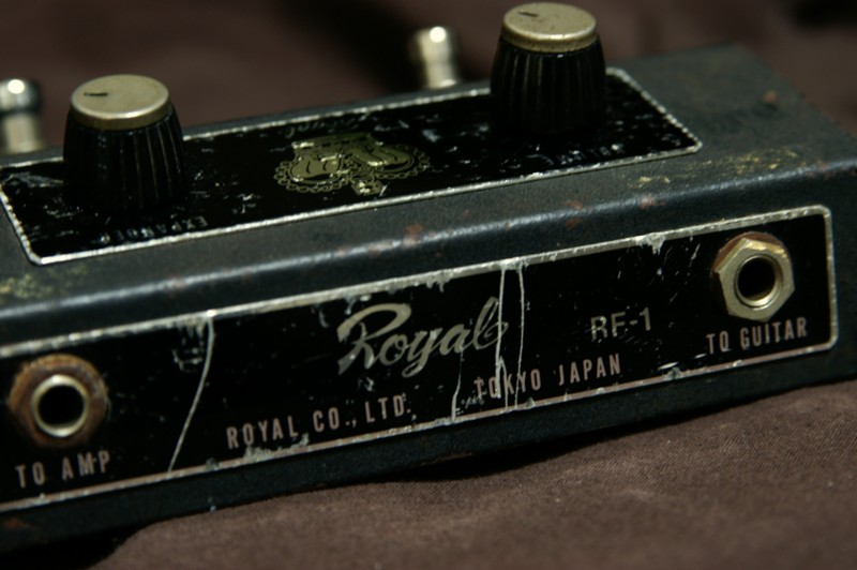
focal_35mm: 112
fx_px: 2676
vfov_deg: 12.2
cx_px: 428
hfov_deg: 18.2
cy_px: 285
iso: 200
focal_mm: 75
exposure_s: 1/2.5
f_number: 4.5
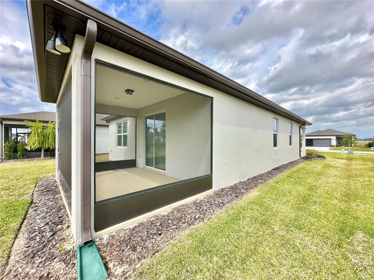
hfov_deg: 102.1
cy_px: 140
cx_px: 187
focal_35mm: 14
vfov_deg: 85.7
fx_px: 151
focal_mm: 2.22
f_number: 2.2
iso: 40
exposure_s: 1/882
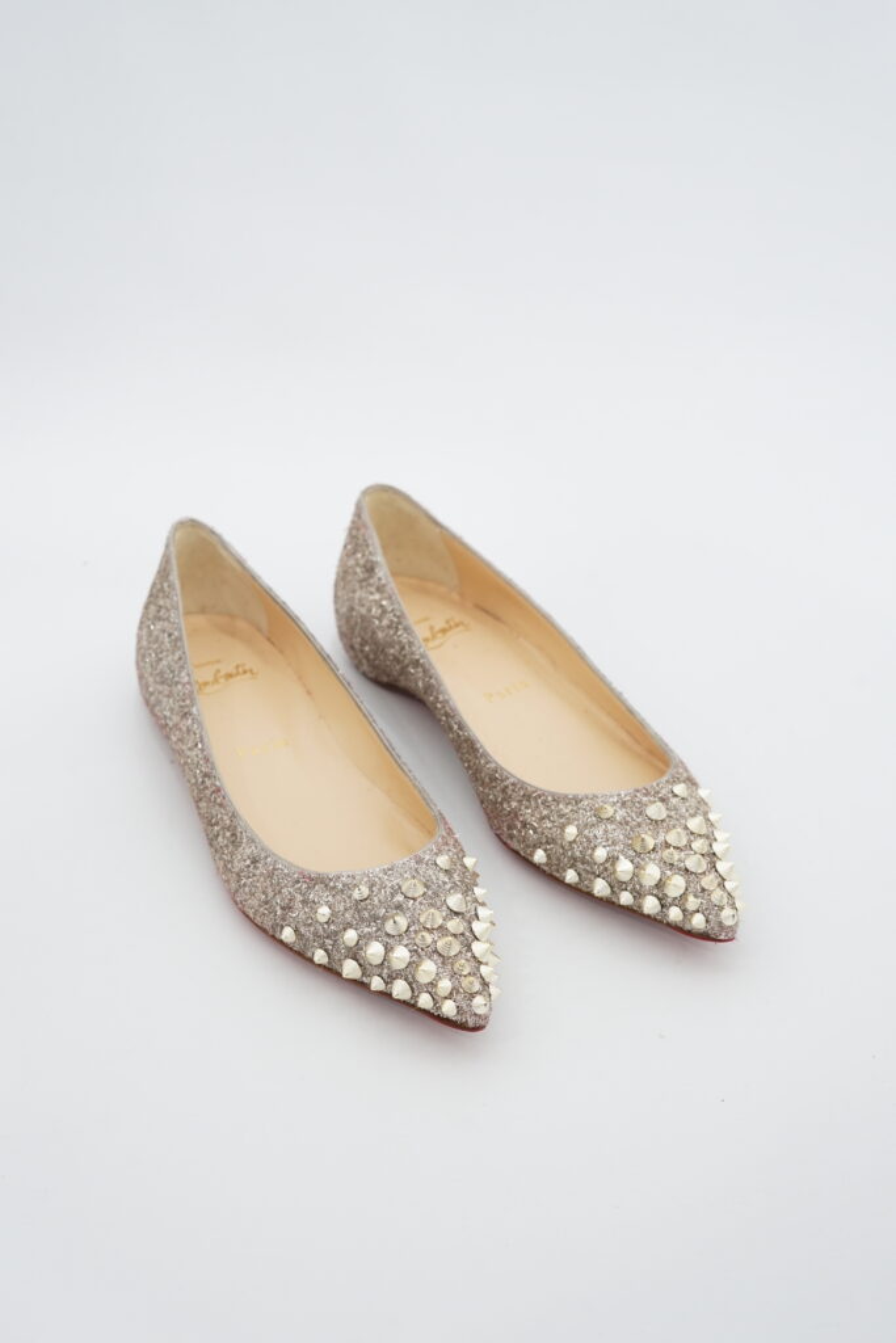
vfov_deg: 39.6
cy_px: 672
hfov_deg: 27.0
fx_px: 1866
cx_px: 448
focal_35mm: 50
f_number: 6.3
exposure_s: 1/13
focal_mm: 50
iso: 640
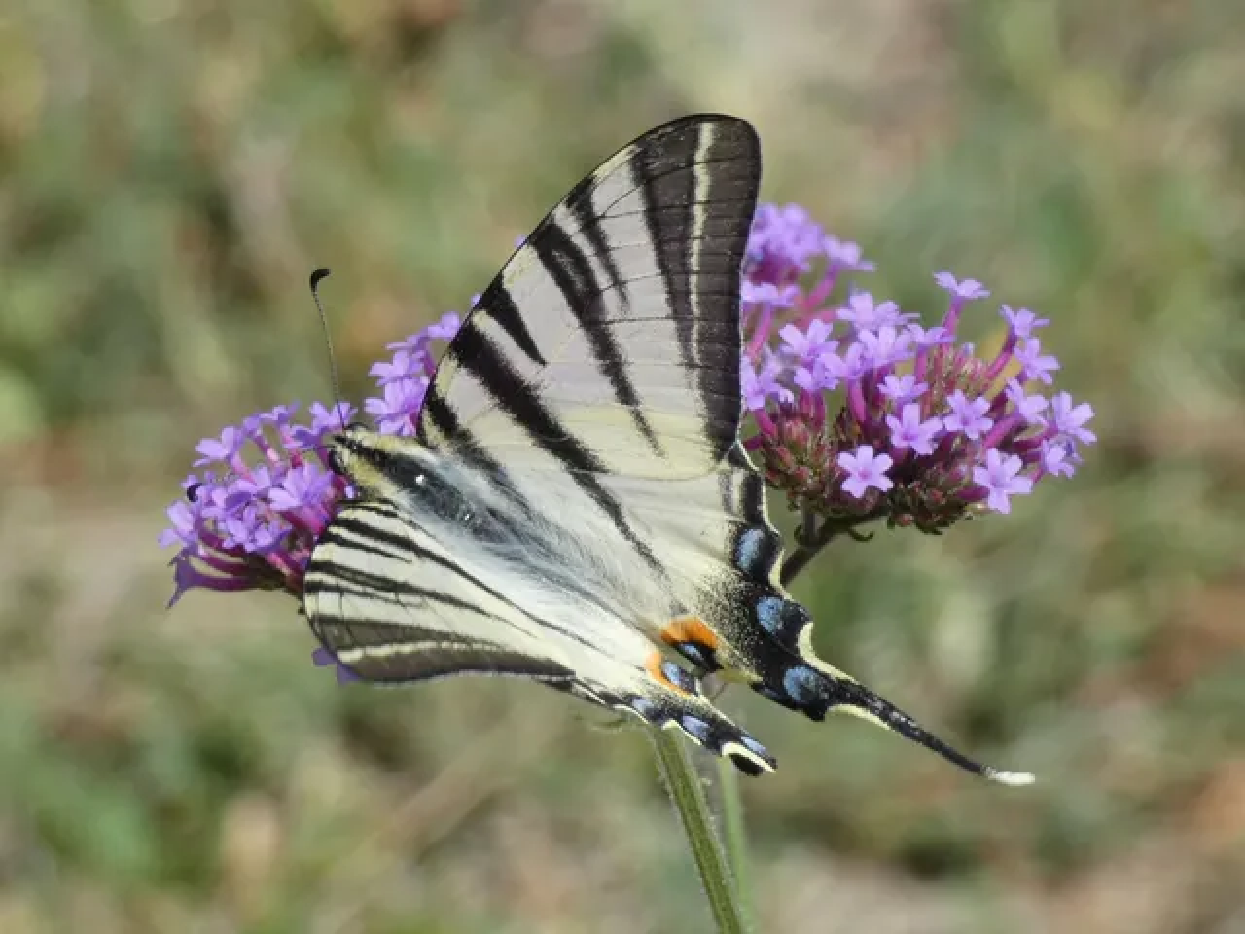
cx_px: 622
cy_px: 467
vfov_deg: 7.0
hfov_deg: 9.4
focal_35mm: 211
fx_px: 7589
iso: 80
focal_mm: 37.8
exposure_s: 1/320
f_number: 5.5
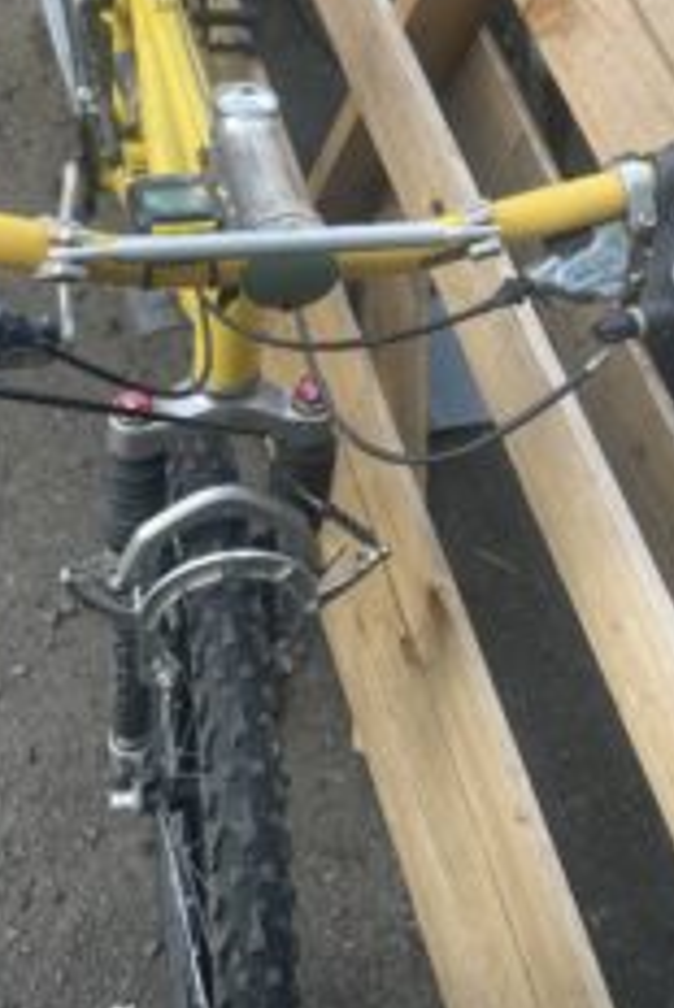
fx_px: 1178
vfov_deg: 45.1
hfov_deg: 31.9
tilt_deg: -59.7
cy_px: 278
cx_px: 322
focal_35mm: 42
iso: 32
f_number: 1.6
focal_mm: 4.2
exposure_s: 1/350
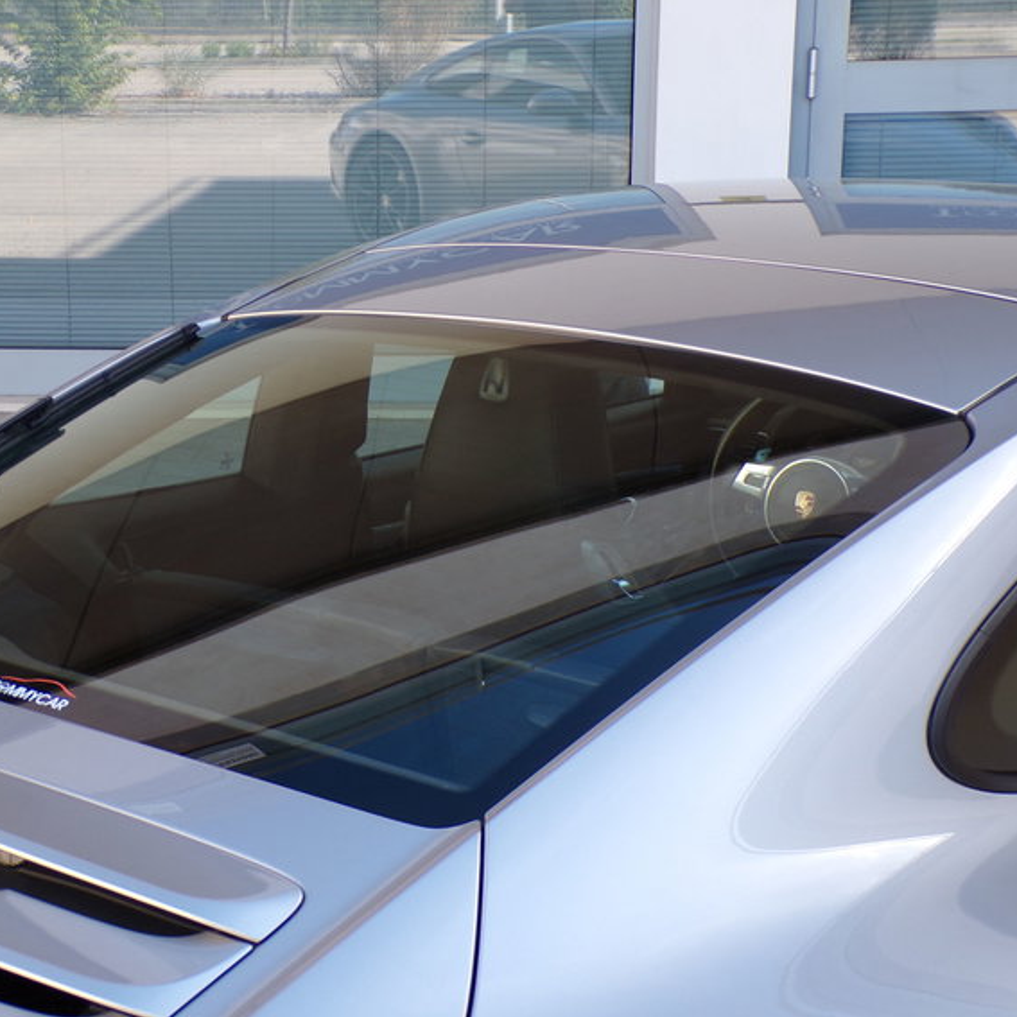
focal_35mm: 67
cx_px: 362
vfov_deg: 25.7
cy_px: 515
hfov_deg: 25.6
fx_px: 2227
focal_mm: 10.1
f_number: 3.7
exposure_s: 1/150
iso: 100
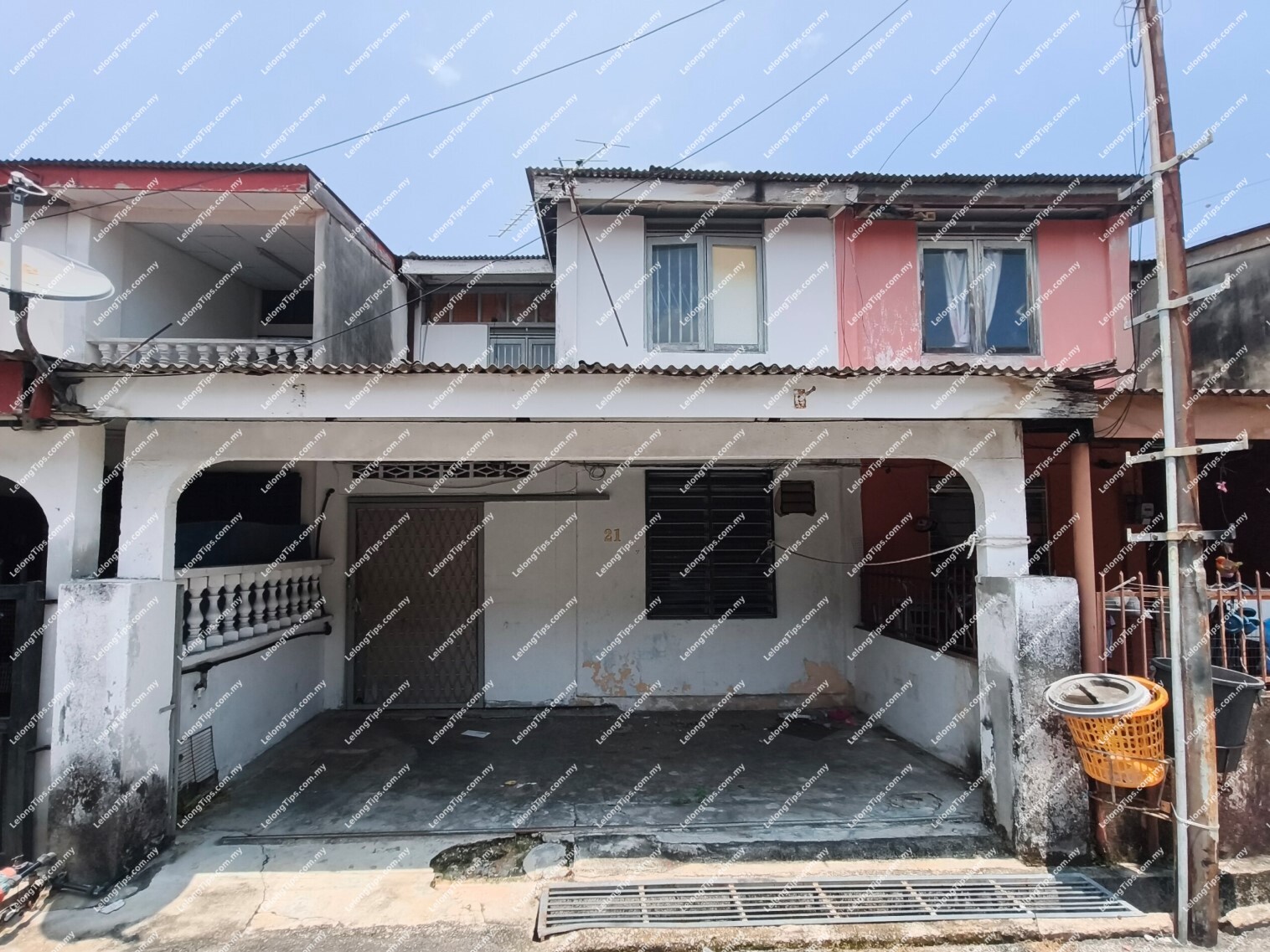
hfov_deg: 98.2
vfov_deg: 81.7
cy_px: 476
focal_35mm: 15
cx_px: 635
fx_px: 550
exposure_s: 1/1467
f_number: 2.2
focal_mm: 1.67
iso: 50
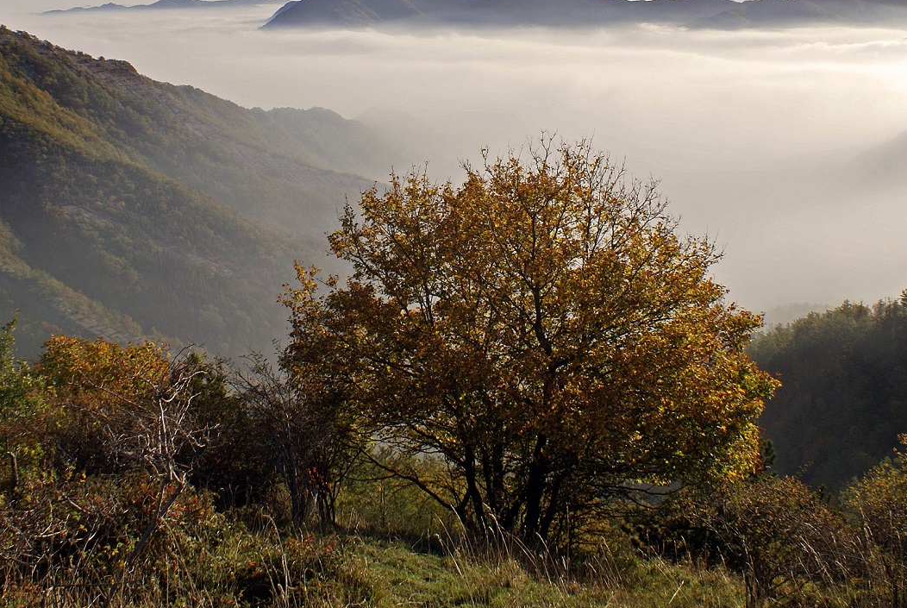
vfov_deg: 31.5
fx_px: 1060
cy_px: 159
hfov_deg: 46.3
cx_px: 417
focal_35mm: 42
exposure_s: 1/200
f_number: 11
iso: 100
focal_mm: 18
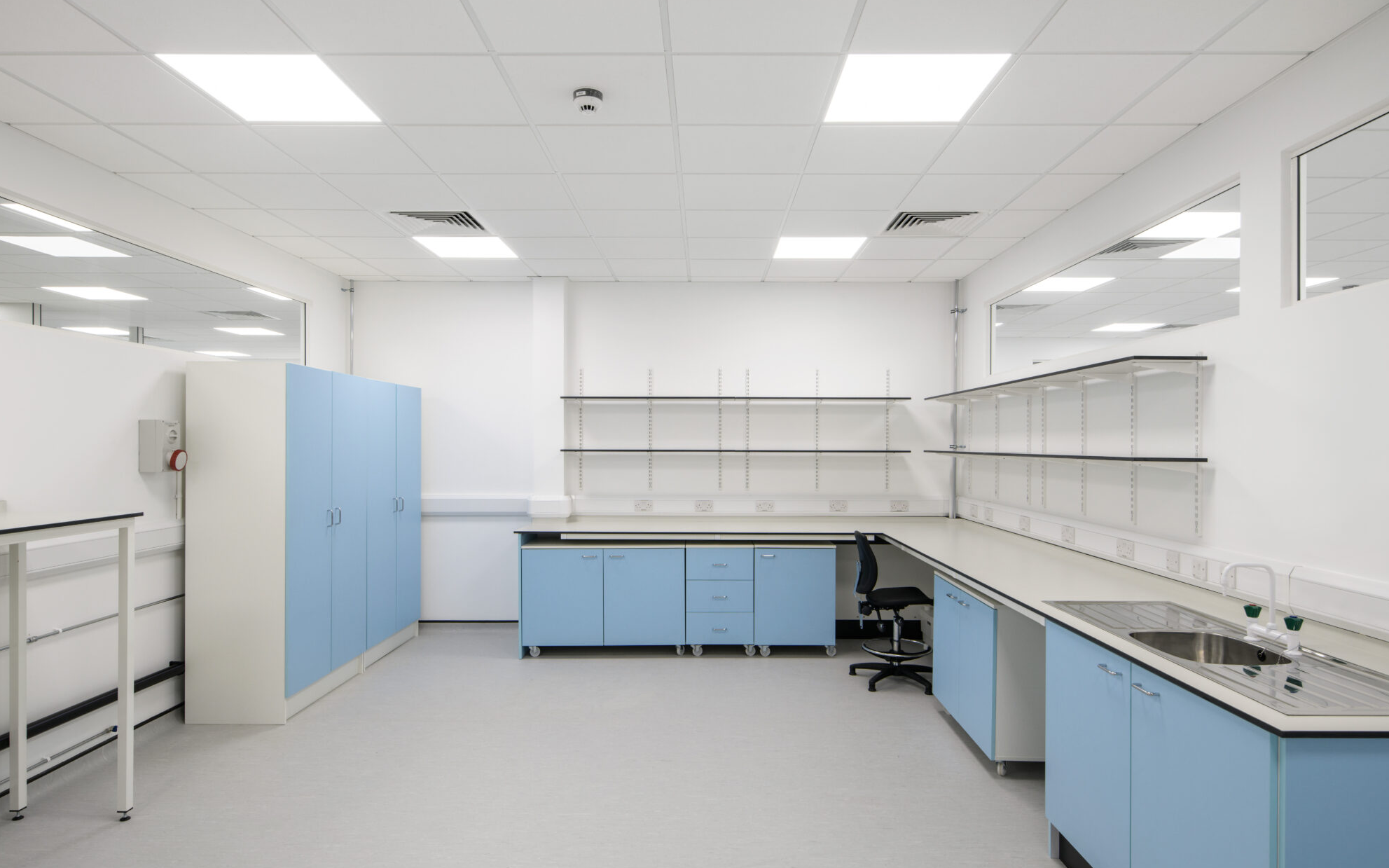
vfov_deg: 59.6
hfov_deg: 85.0
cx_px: 675
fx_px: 757
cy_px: 457
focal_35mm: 20
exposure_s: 1/10
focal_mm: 19
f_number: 10
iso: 160
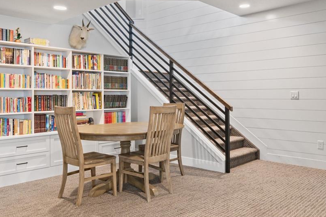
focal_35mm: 32
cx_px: 155
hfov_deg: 58.1
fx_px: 293
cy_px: 101
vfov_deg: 40.6
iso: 250
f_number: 8
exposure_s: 2.5
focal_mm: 10.8
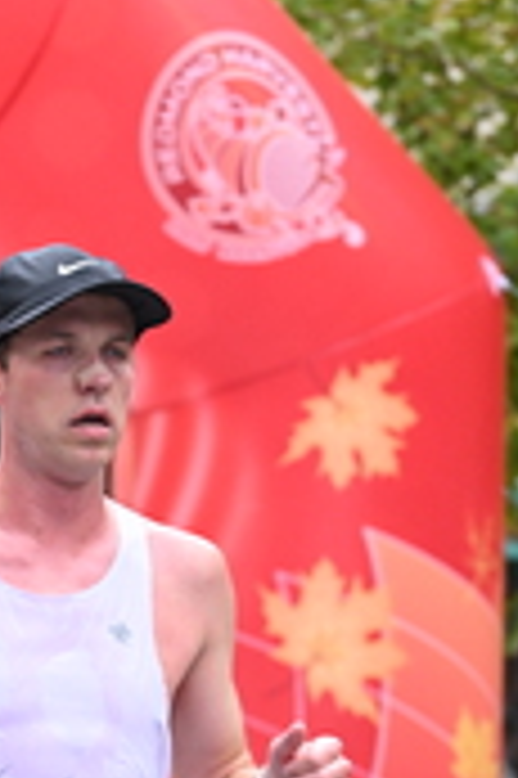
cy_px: 697
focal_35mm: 223
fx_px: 4822
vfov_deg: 9.2
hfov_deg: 6.1
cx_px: -11
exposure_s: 1/800
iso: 1600
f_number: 2.8
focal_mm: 70
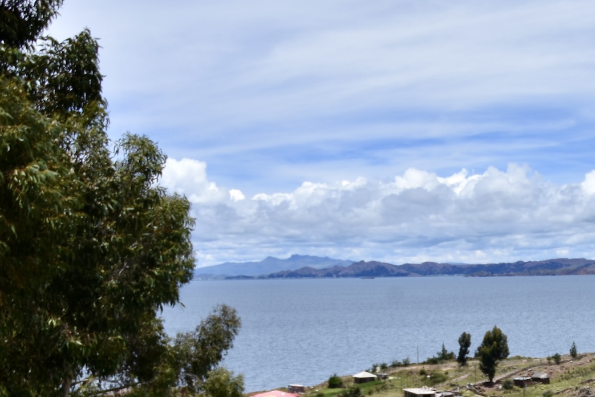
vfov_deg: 14.4
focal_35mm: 93
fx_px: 1540
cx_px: 653
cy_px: 424
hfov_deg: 20.8
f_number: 8
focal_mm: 27
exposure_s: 1/500
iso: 140
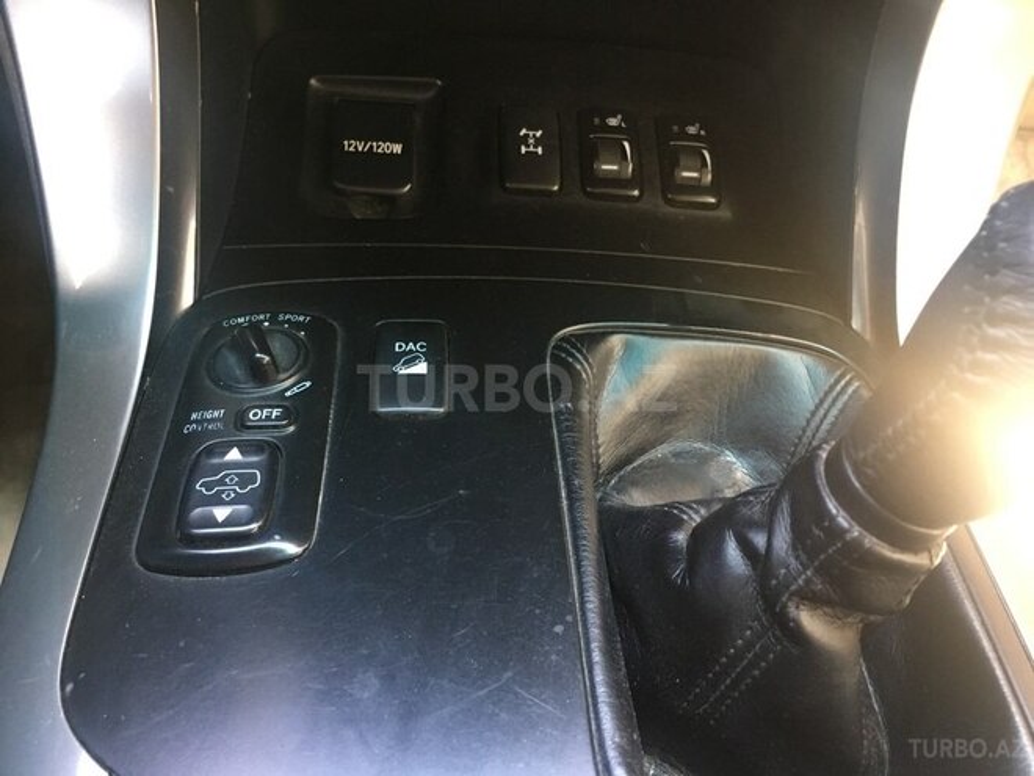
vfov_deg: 48.2
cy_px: 388
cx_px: 517
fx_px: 866
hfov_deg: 61.7
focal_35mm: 29
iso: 160
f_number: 2.2
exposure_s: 1/33
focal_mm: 4.15
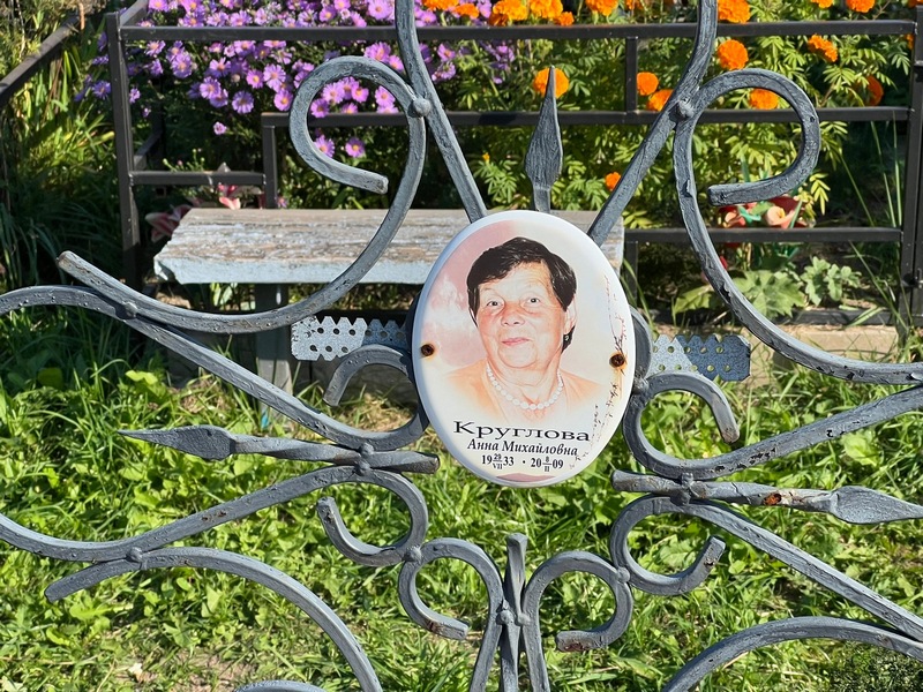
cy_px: 346
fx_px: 2053
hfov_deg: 25.3
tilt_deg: -18.3
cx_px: 462
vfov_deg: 19.1
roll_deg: -2.9
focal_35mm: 77
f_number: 2.8
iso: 32
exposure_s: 1/867
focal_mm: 9
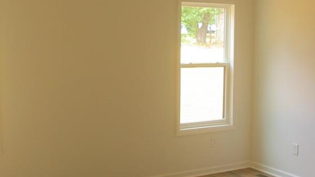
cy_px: 69
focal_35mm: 53
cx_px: 132
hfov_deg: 39.1
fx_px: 443
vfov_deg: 22.6
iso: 200
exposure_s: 1/60
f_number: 4.5
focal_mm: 18
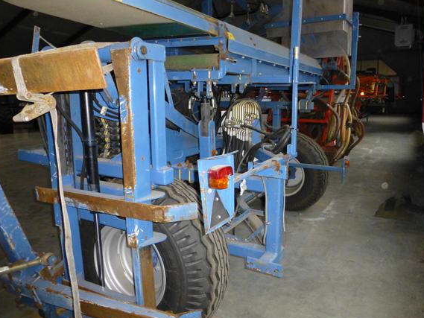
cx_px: 218
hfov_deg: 65.3
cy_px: 161
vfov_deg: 51.4
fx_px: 331
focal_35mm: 27
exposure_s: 1/125
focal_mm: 4.3
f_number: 3.3
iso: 800
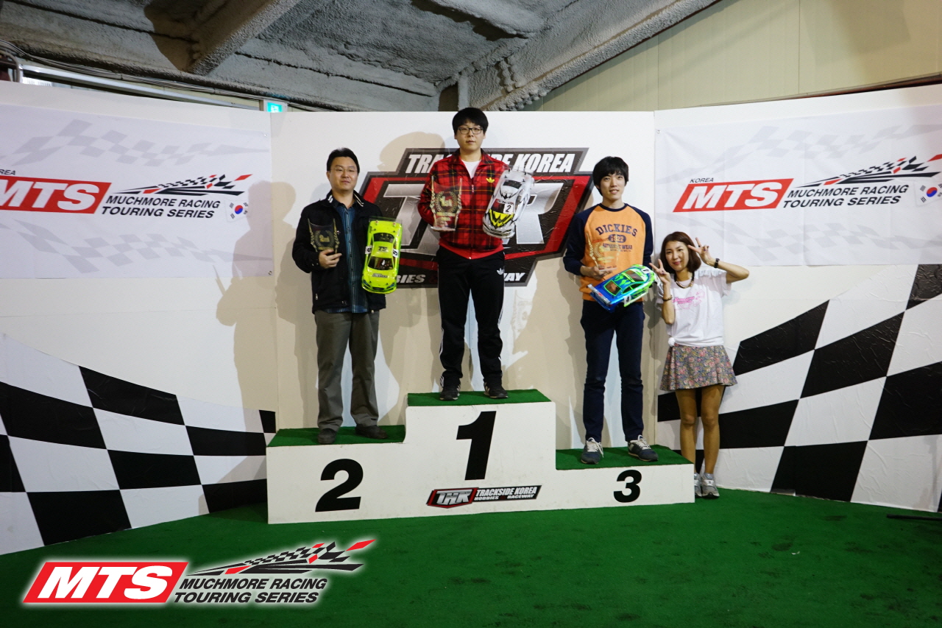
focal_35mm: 31
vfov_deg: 42.3
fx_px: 811
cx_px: 471
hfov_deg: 60.3
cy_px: 314
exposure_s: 1/40
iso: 2000
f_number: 5
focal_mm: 31
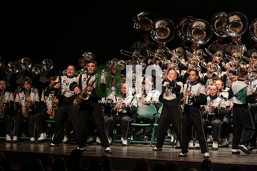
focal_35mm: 200
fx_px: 1427
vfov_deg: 6.9
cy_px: 86
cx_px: 128
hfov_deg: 10.3
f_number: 3.5
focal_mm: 200
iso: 1250
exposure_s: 1/500
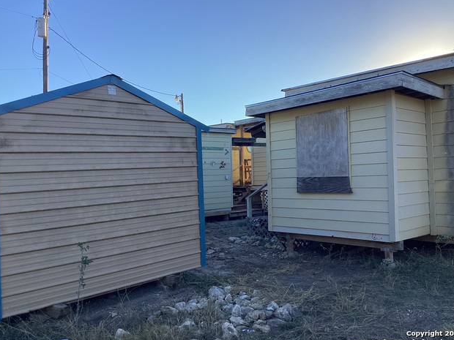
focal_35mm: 32
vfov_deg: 44.2
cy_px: 171
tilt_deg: -2.6
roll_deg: +2.2
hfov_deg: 56.8
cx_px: 231
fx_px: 420
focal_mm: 3.3
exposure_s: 1/627
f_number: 2.4
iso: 25
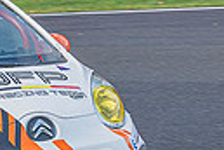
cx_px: 93
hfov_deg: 7.4
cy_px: 80
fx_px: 1723
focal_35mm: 277
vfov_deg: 5.0
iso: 250
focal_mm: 45
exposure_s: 1/250
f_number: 5.6
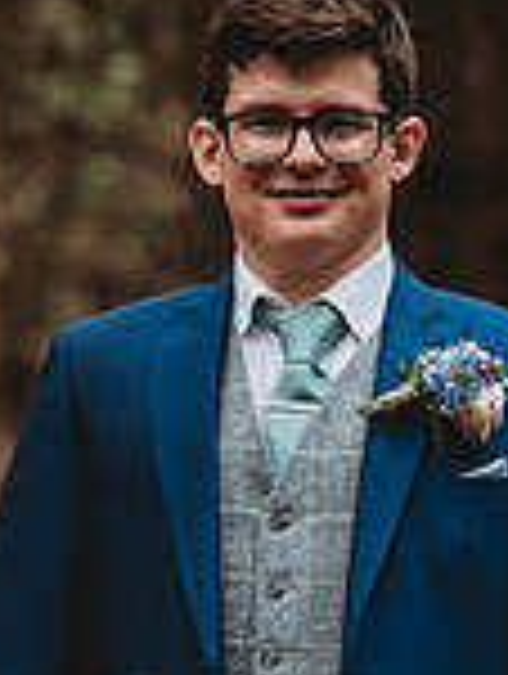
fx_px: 8683
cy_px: 596
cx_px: -117
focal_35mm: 445
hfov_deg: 3.3
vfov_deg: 4.4
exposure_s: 1/200
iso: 280
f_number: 3.2
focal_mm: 120
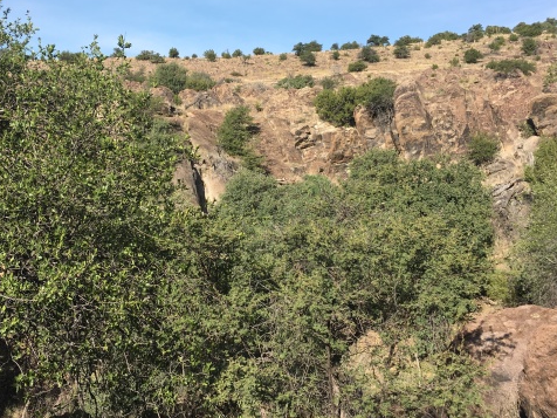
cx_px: 214
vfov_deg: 36.7
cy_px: 165
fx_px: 628
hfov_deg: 47.5
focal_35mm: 39
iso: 25
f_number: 2.2
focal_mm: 4.15
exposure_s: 1/1202
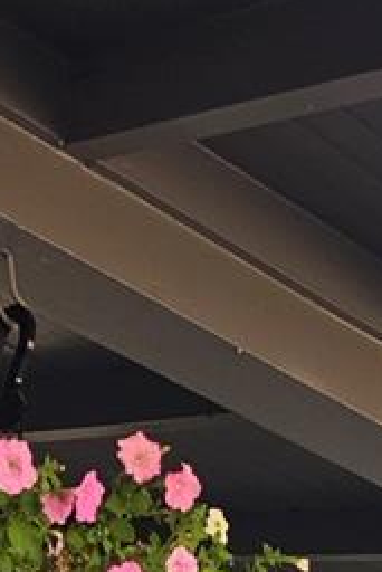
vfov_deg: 14.0
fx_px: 1780
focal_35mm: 112
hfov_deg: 11.6
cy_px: 1280
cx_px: 630
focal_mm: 6.3
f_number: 1.7
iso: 40
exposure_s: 1/120
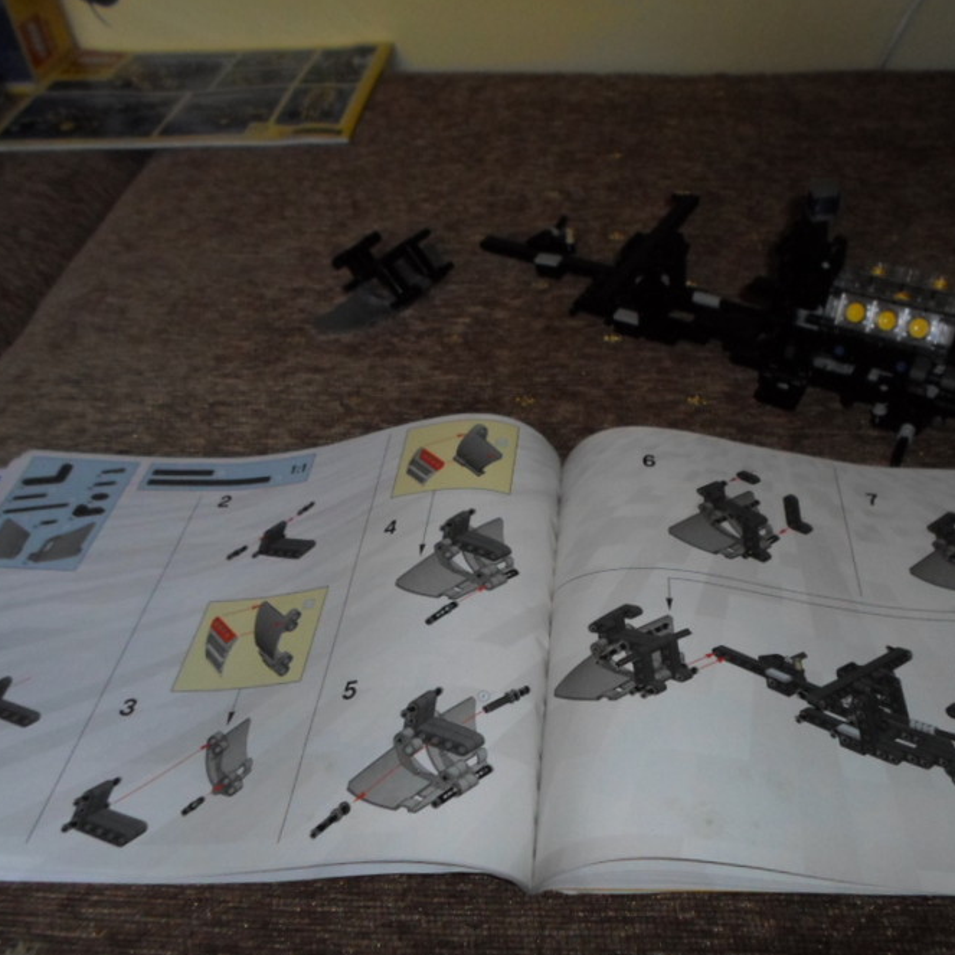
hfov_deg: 53.4
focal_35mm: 30
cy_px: 472
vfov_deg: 54.0
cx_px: 605
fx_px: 936
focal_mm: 4.5
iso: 400
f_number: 2.5
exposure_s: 1/20
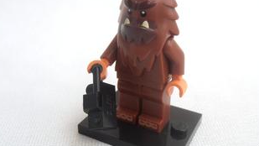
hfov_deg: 43.7
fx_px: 323
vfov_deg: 25.4
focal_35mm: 47
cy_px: 67
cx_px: 140
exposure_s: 1/50
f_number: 3.9
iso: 80
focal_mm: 6.61
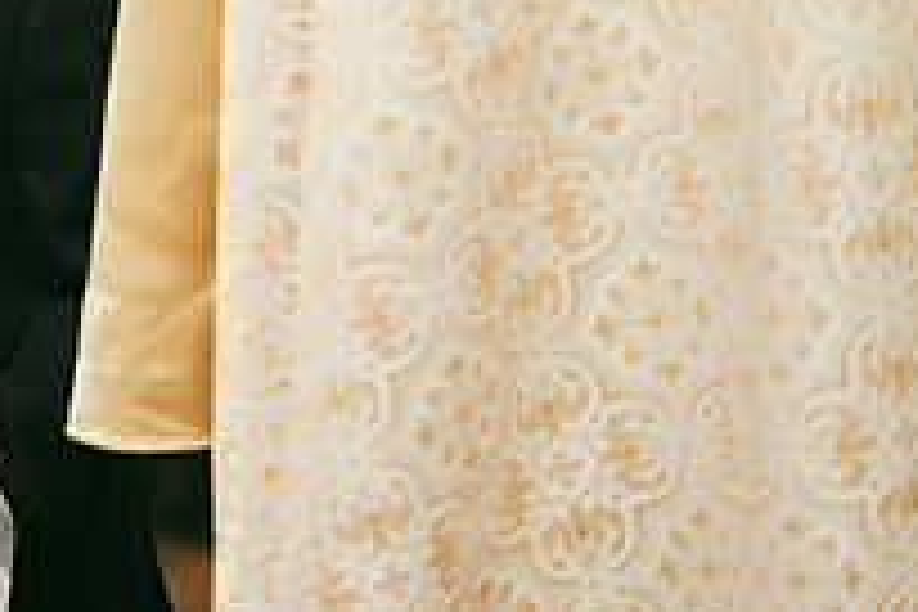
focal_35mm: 299
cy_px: -254
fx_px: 7624
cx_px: -374
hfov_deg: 6.8
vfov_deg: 4.6
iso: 800
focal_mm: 105
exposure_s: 1/250
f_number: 1.4
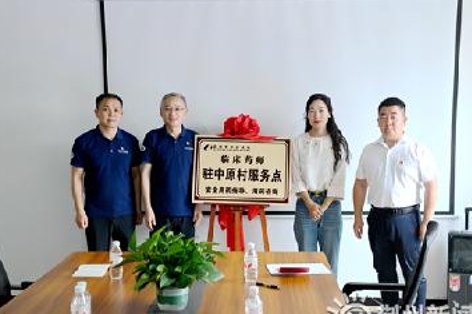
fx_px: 681
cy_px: 174
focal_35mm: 52
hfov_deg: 38.2
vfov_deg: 25.9
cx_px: 240
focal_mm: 46
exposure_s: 1/200
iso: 2000
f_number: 5.6
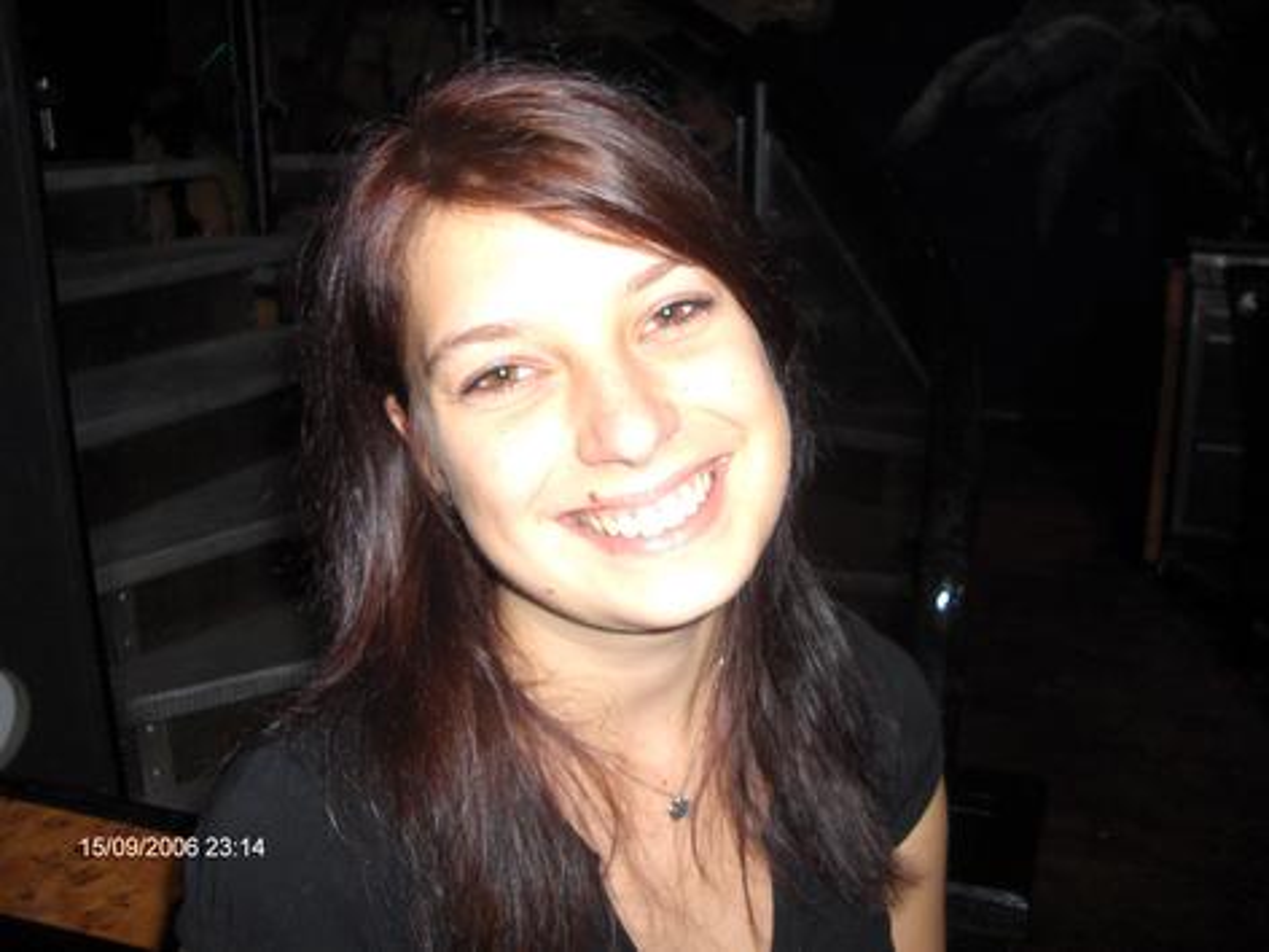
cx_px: 634
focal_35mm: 35
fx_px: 1283
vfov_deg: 40.7
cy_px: 476
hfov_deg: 52.6
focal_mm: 5.8
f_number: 2.6
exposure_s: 1/60
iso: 100
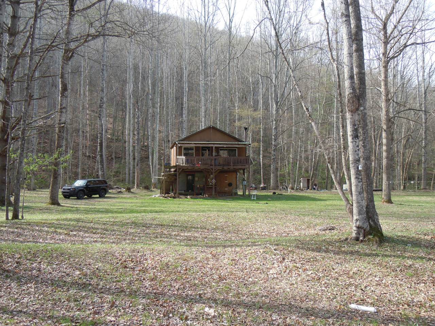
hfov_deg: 60.0
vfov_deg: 46.8
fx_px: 377
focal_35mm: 30
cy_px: 163
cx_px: 218
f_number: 3.5
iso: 100
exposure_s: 1/160
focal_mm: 5.4
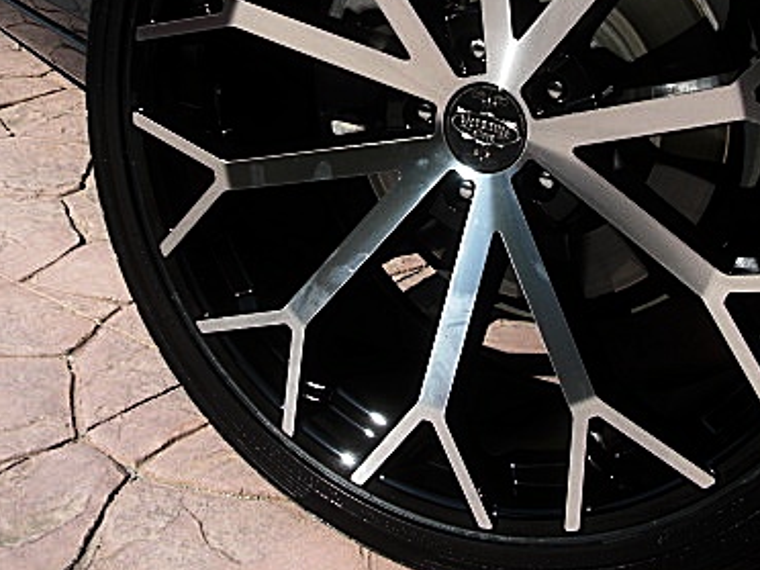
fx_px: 1361
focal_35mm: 62
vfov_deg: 23.3
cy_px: 100
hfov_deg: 31.2
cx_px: 386
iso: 50
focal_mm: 6.3
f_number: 2.8
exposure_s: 1/500
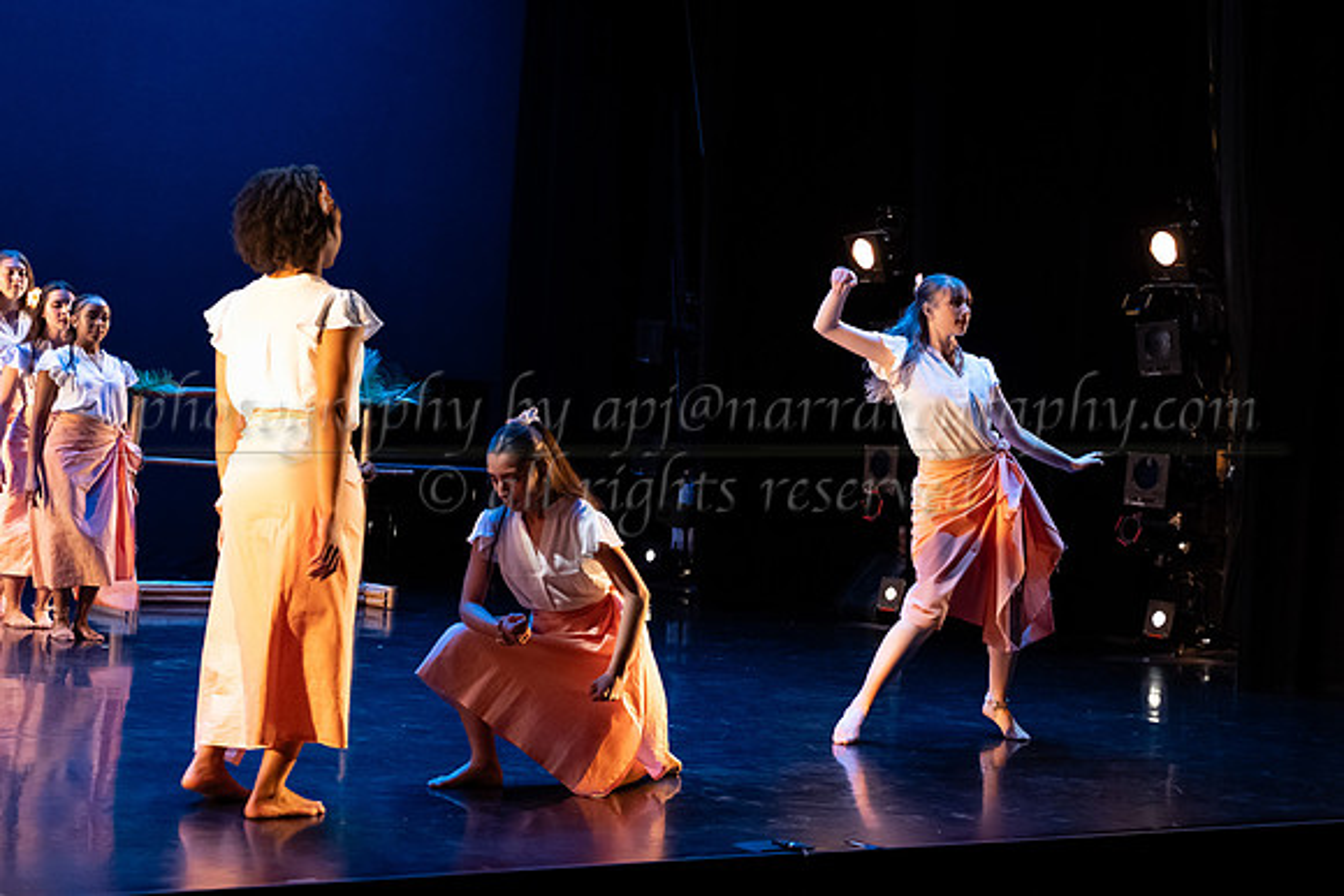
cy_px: 382
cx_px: 770
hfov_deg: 30.8
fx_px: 2440
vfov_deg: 20.8
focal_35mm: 65
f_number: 4
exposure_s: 1/400
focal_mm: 57
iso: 4000
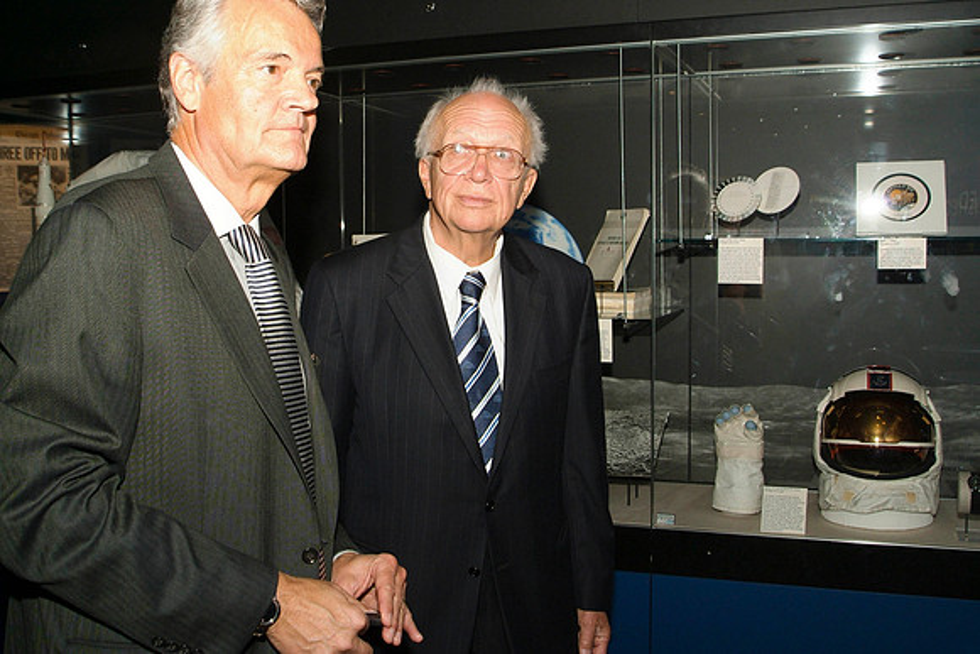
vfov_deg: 36.9
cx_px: 490
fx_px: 980
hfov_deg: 53.1
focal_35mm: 36
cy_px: 327
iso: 800
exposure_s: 1/60
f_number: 9.5
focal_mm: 24
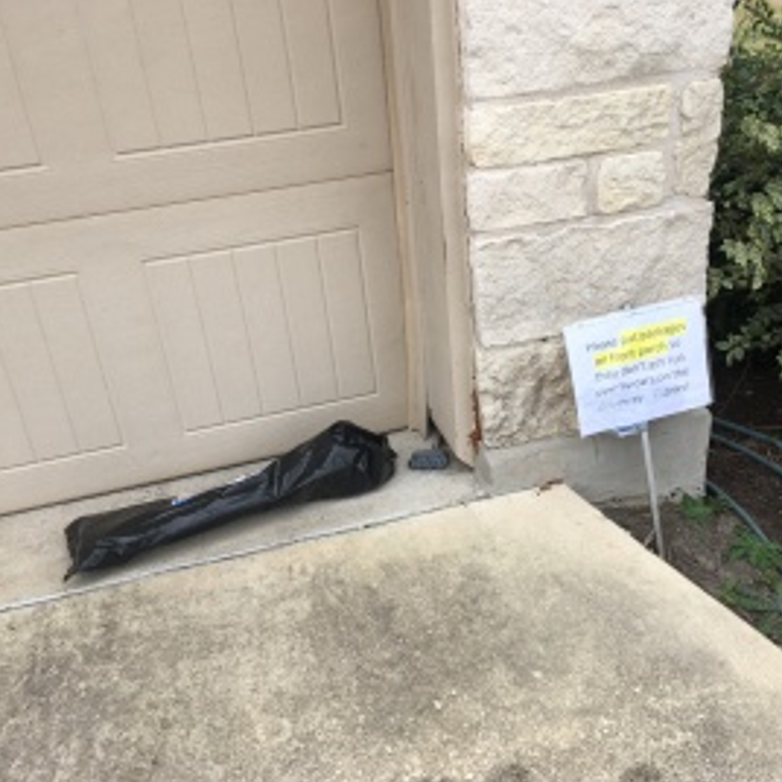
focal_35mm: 35
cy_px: 397
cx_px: 426
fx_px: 895
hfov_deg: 47.2
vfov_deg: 47.2
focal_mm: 4.15
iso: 32
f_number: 2.2
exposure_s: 1/120
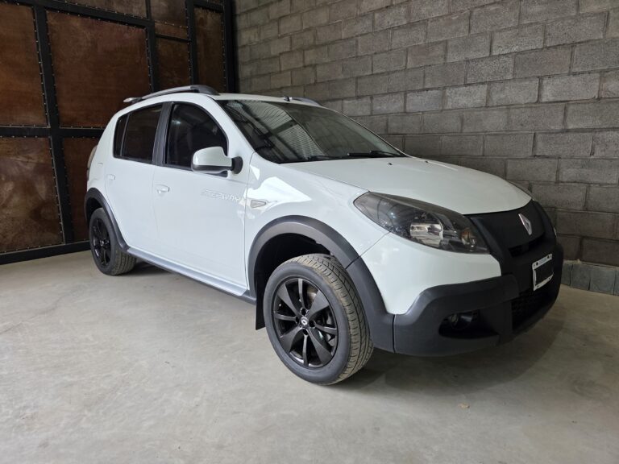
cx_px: 310
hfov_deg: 73.9
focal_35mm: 23
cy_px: 232
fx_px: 411
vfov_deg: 58.9
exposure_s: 1/180
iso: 100
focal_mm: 6.3
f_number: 1.7
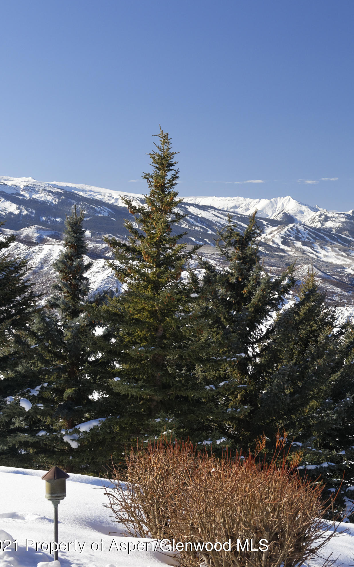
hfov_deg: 20.8
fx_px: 911
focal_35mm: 59
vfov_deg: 34.5
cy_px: 283
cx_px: 403
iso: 250
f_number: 7.1
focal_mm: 38
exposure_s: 1/400
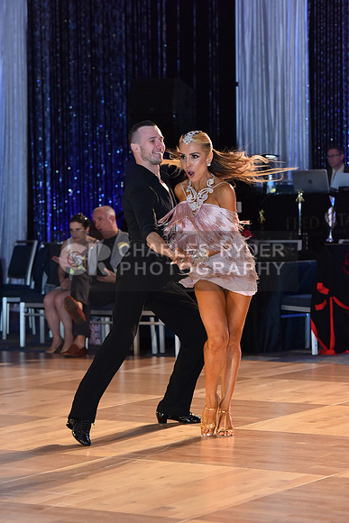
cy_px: 262
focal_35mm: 116
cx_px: 174
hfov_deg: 11.8
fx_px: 1686
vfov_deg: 17.6
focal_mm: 116
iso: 2000
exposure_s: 1/250
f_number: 5
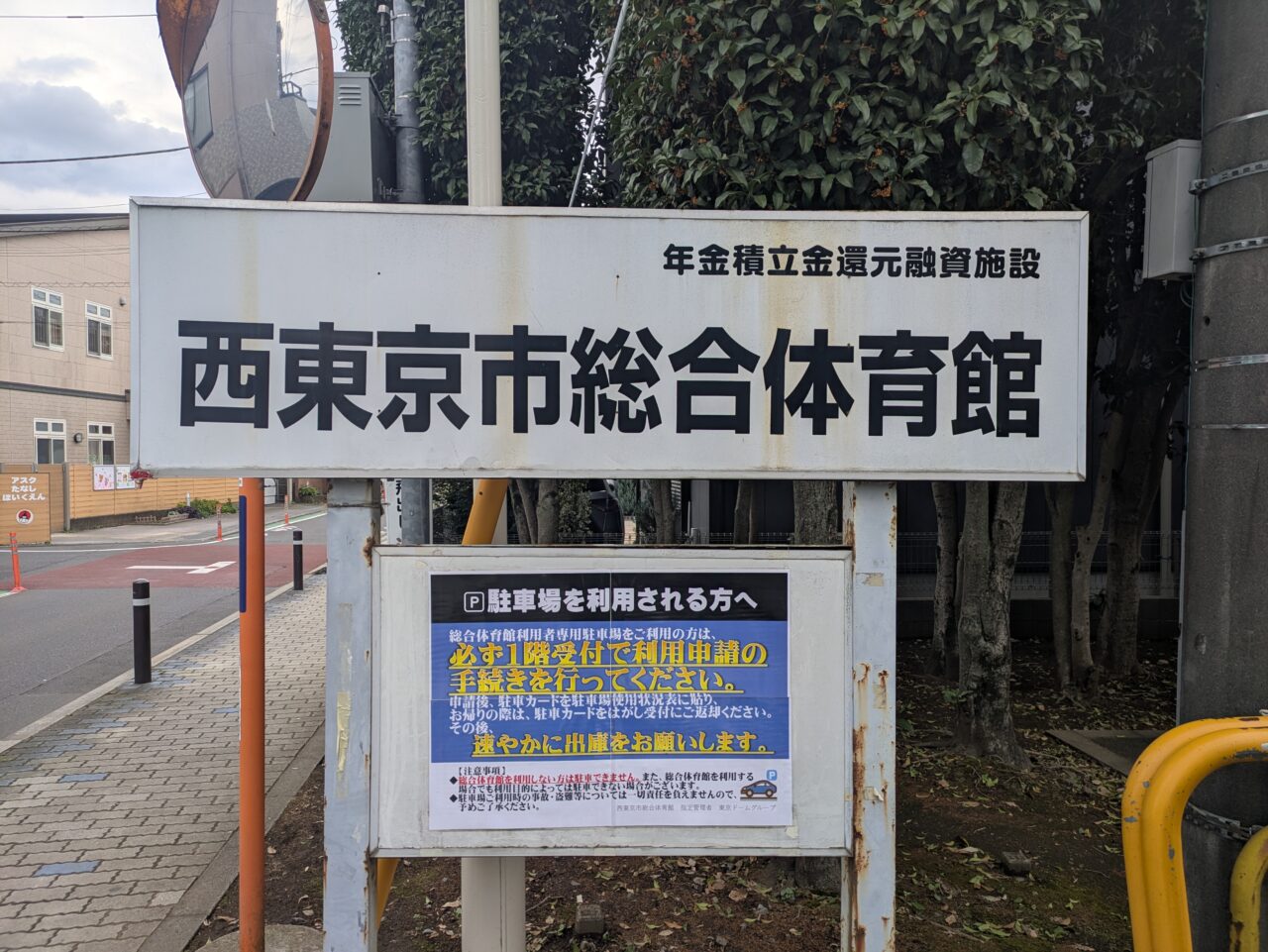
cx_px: 634
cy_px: 476
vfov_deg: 54.9
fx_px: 916
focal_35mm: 25
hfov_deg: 69.4
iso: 43
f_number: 1.89
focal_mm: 5.43
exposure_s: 1/378
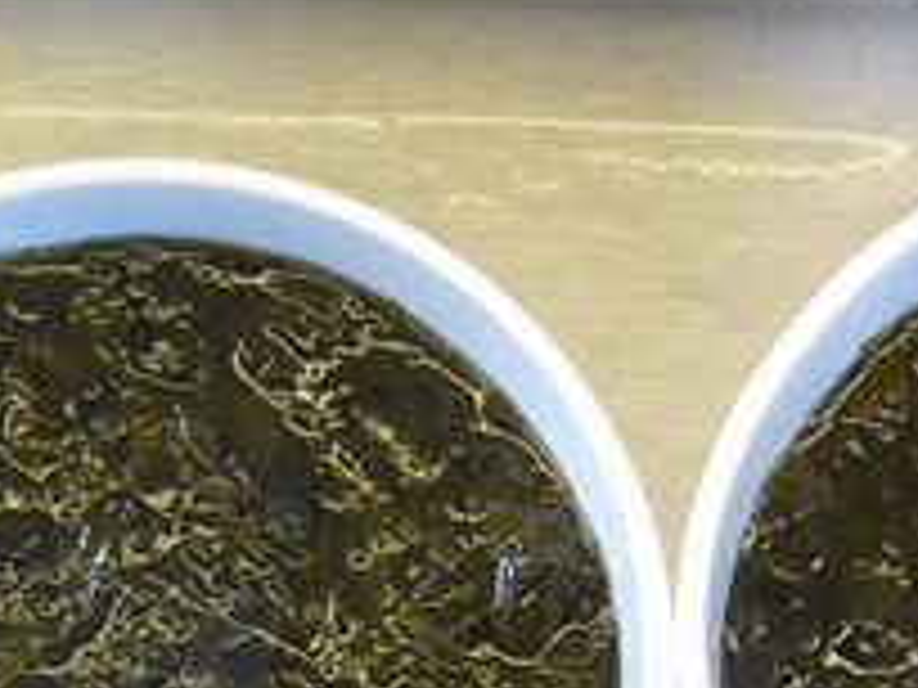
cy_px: 816
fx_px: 5649
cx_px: 711
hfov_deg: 9.3
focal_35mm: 213
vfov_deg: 6.9
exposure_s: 1/60
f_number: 2.8
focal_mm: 14.4
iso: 150
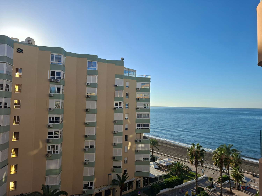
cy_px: 98
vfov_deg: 58.9
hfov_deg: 73.9
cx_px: 131
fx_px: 174
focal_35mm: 23
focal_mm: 5.54
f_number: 1.8
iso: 50
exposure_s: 1/1653
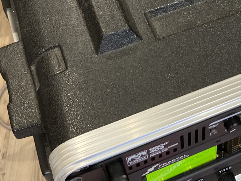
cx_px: 213
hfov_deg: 25.9
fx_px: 508
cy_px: 19
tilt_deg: -51.2
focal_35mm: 73
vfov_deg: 19.8
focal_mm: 3.99
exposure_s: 1/33
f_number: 1.8
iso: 250
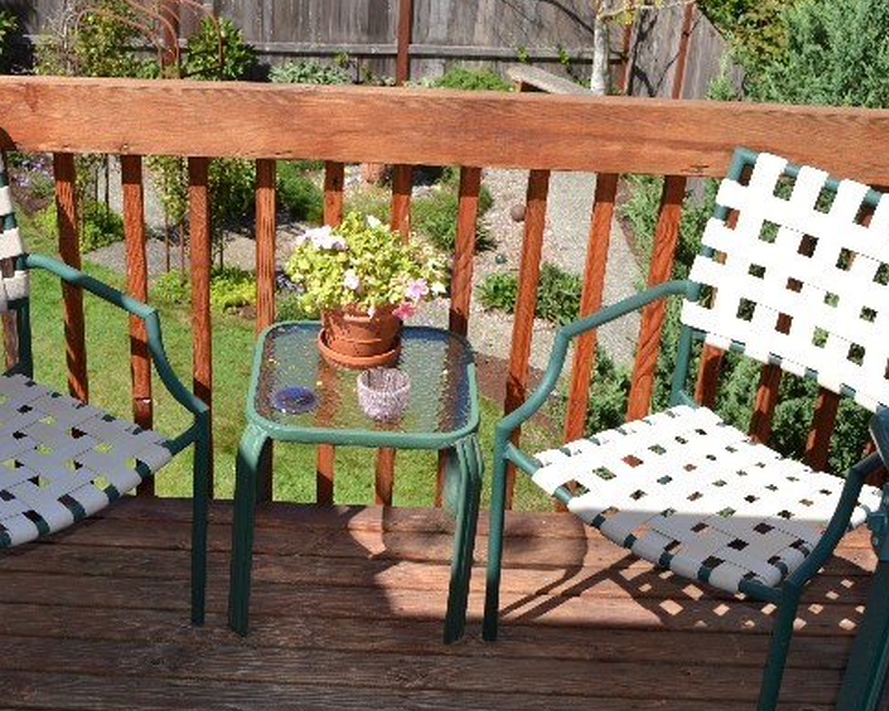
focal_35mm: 56
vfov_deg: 27.1
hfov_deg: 33.3
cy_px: 384
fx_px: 1473
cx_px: 307
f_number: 7.1
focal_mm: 24
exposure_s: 1/200
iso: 100
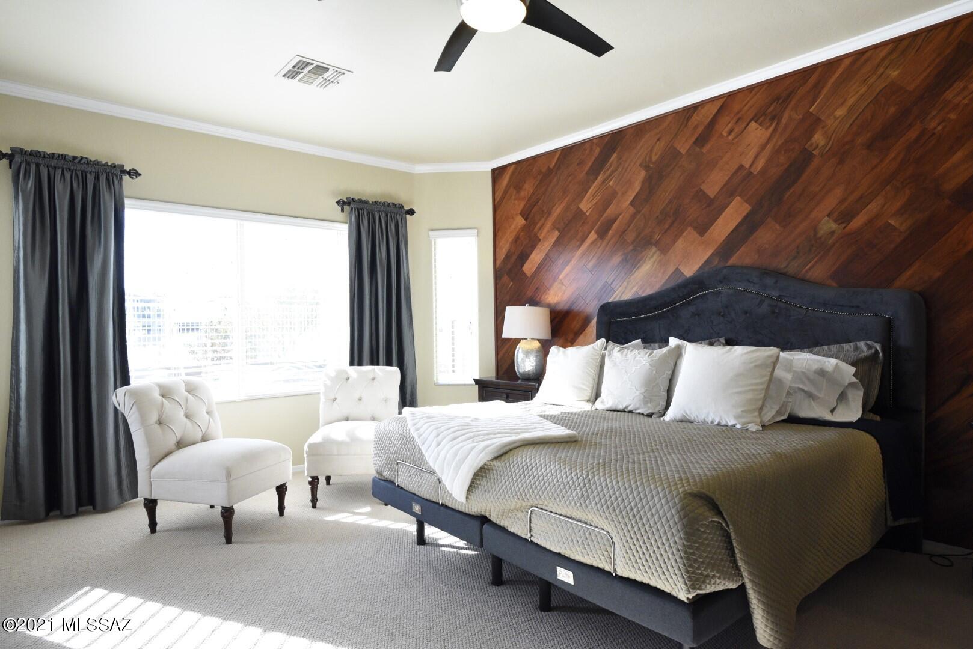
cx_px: 486
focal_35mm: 20
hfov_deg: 84.0
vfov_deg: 62.0
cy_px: 324
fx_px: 541
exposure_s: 1/400
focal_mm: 20
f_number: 5
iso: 5000
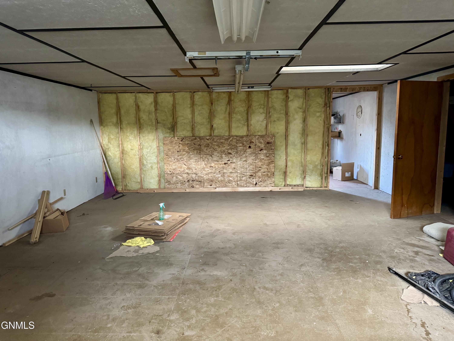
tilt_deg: -8.7
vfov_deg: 56.8
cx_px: 227
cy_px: 170
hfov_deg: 71.6
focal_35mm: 24
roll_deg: +1.1
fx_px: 315
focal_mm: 6.76
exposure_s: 1/40
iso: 800
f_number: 1.78
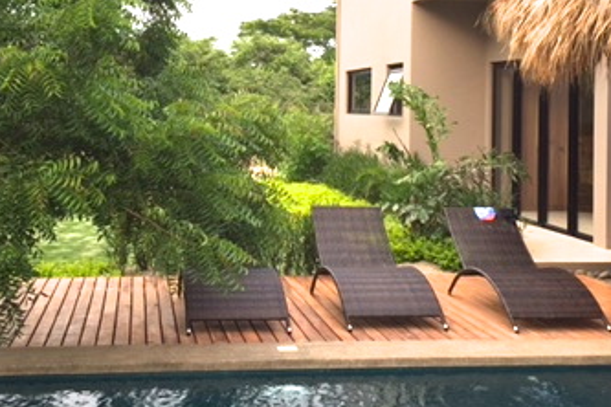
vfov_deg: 23.1
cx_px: 279
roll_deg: -2.1
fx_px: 984
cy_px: 86
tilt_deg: +1.2
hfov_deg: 34.5
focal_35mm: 58
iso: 32
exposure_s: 1/205
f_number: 2.2
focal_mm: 4.15
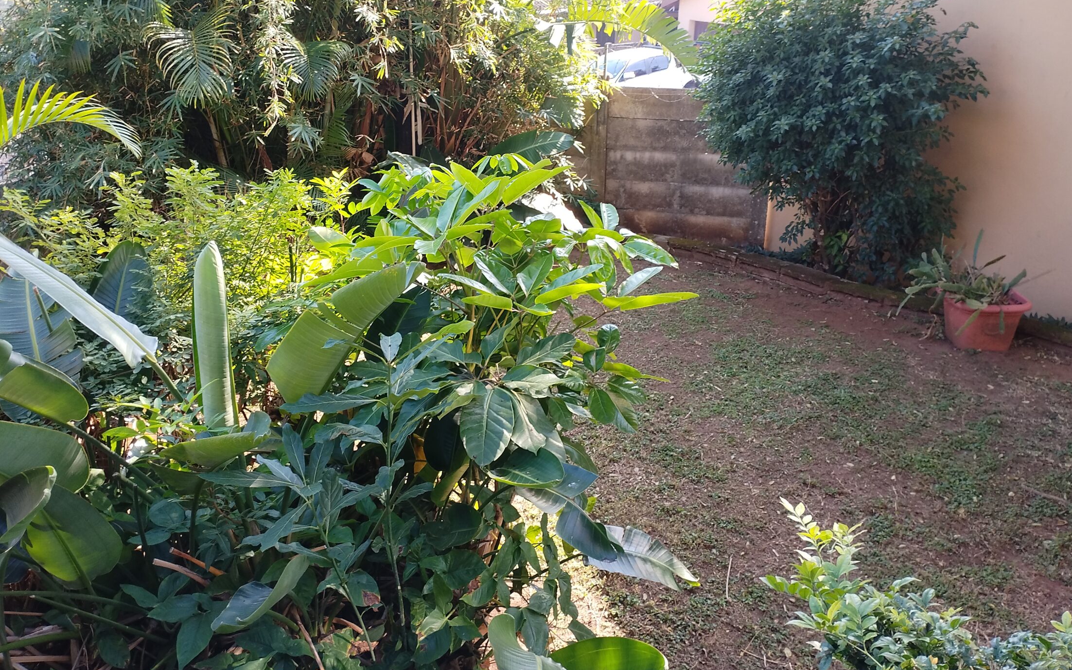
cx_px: 506
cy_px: 246
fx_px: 935
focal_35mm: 32
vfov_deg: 39.1
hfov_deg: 59.6
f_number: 1.8
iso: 104
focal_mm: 4.25
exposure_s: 1/100
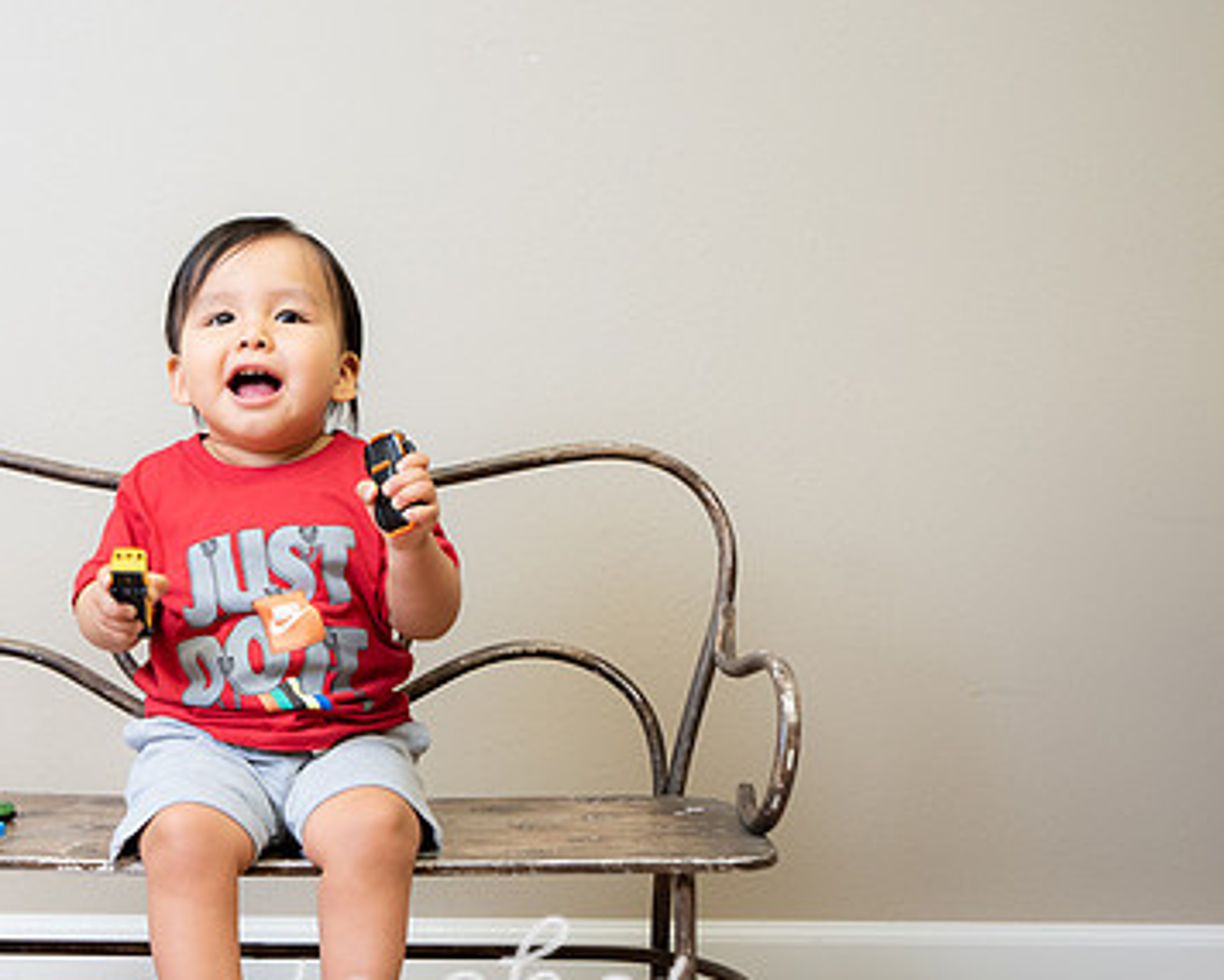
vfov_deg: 23.4
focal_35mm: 65
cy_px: 608
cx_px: 283
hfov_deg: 28.6
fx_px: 2355
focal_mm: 38
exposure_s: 1/125
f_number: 3.2
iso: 800
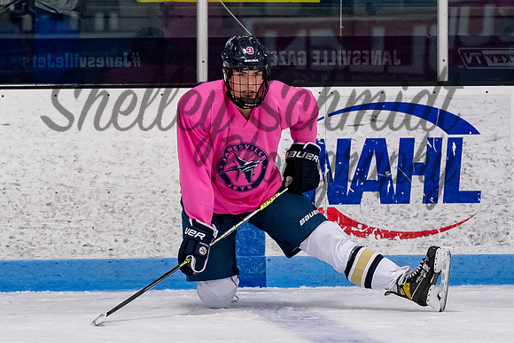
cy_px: 86
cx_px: 253
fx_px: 5234
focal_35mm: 366
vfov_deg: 3.8
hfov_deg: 5.6
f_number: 3.5
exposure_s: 1/800
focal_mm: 135
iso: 2000
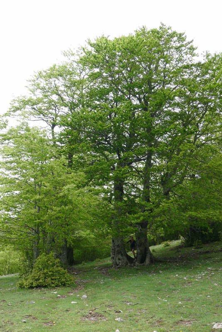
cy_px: 166
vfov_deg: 54.4
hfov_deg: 37.9
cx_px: 111
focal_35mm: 35
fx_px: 323
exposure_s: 1/400
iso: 80
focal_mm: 7.5
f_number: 2.8
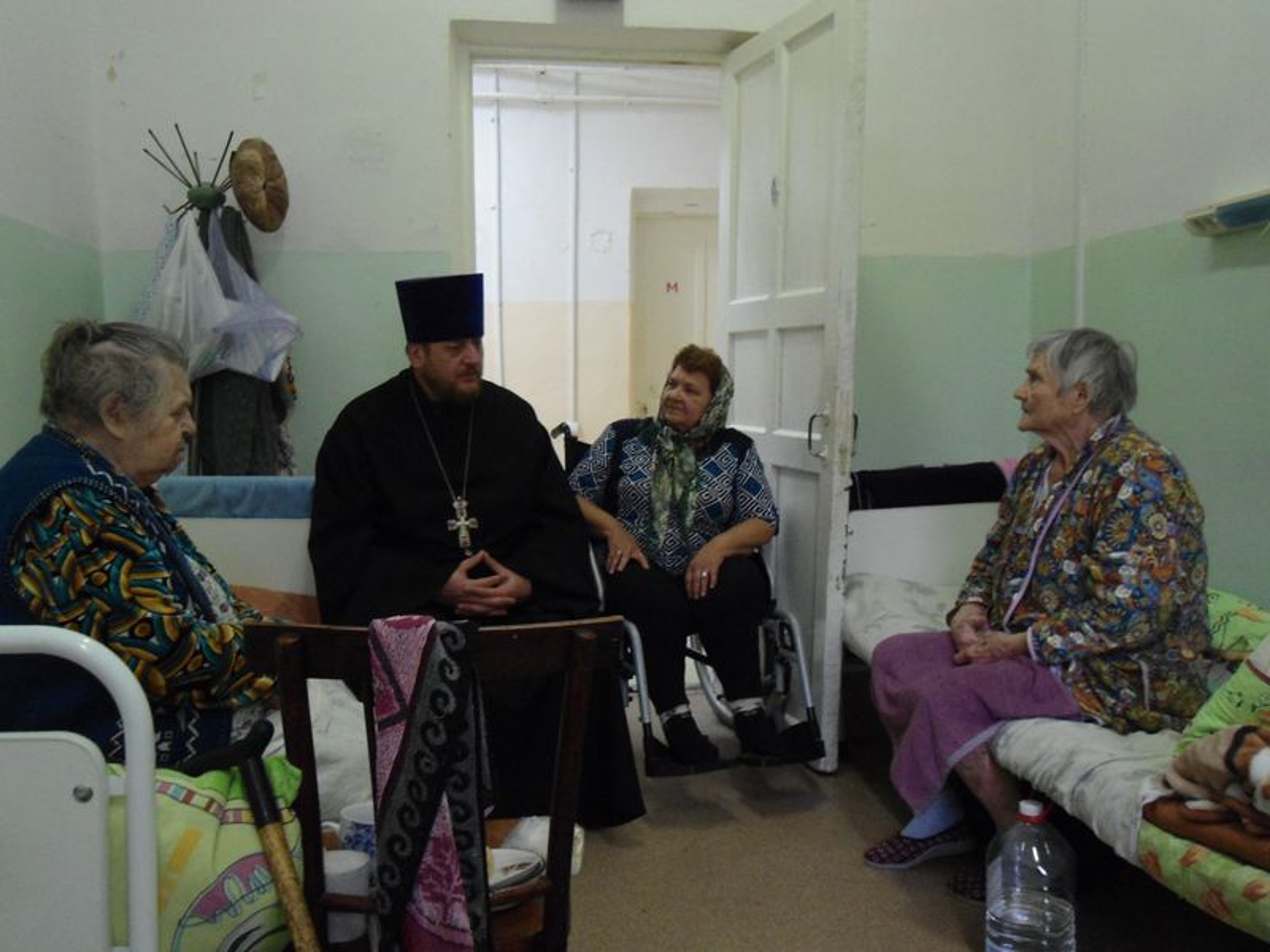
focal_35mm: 31
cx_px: 635
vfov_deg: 45.4
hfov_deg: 58.4
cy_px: 476
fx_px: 1137
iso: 400
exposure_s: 1/15
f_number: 3
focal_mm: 5.6
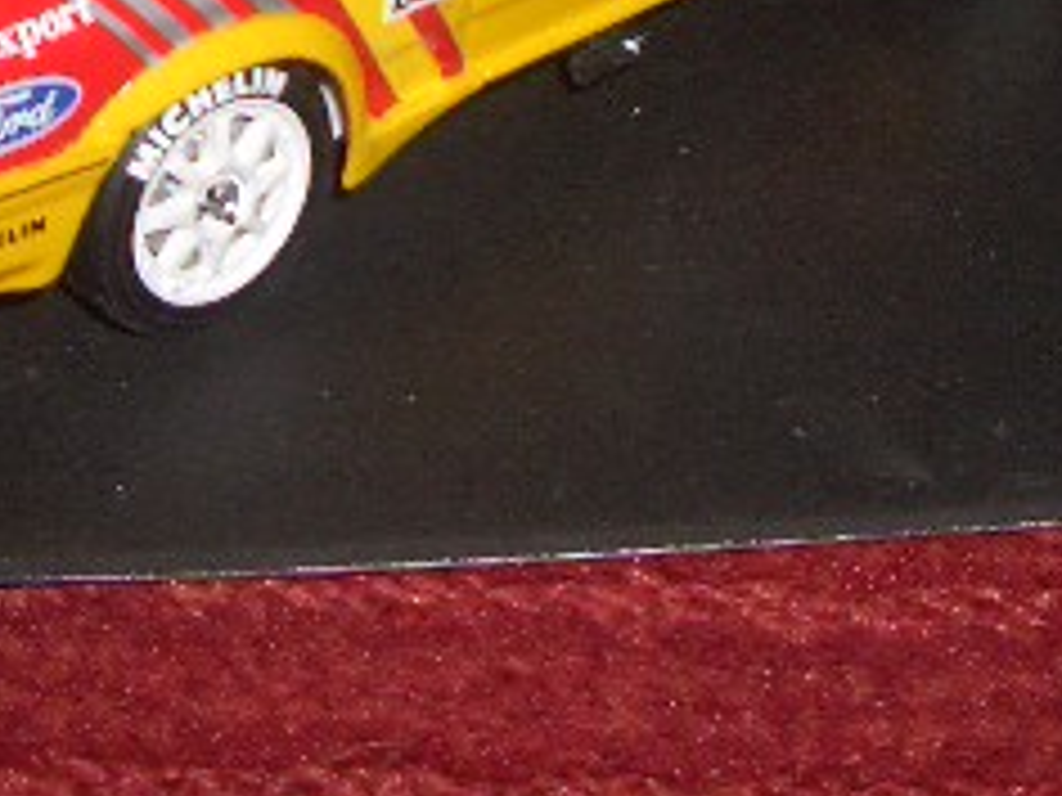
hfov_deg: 20.6
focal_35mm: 95
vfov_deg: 15.1
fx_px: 2915
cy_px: -94
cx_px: 495
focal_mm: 5.8
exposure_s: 1/60
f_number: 2.6
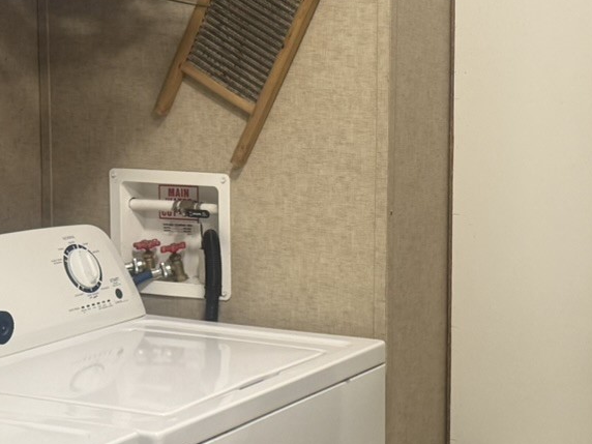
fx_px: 1471
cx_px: 397
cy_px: 201
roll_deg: -0.7
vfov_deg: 17.2
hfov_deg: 22.7
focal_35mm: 86
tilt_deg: -7.3
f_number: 1.78
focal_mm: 6.76
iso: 250
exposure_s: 1/60
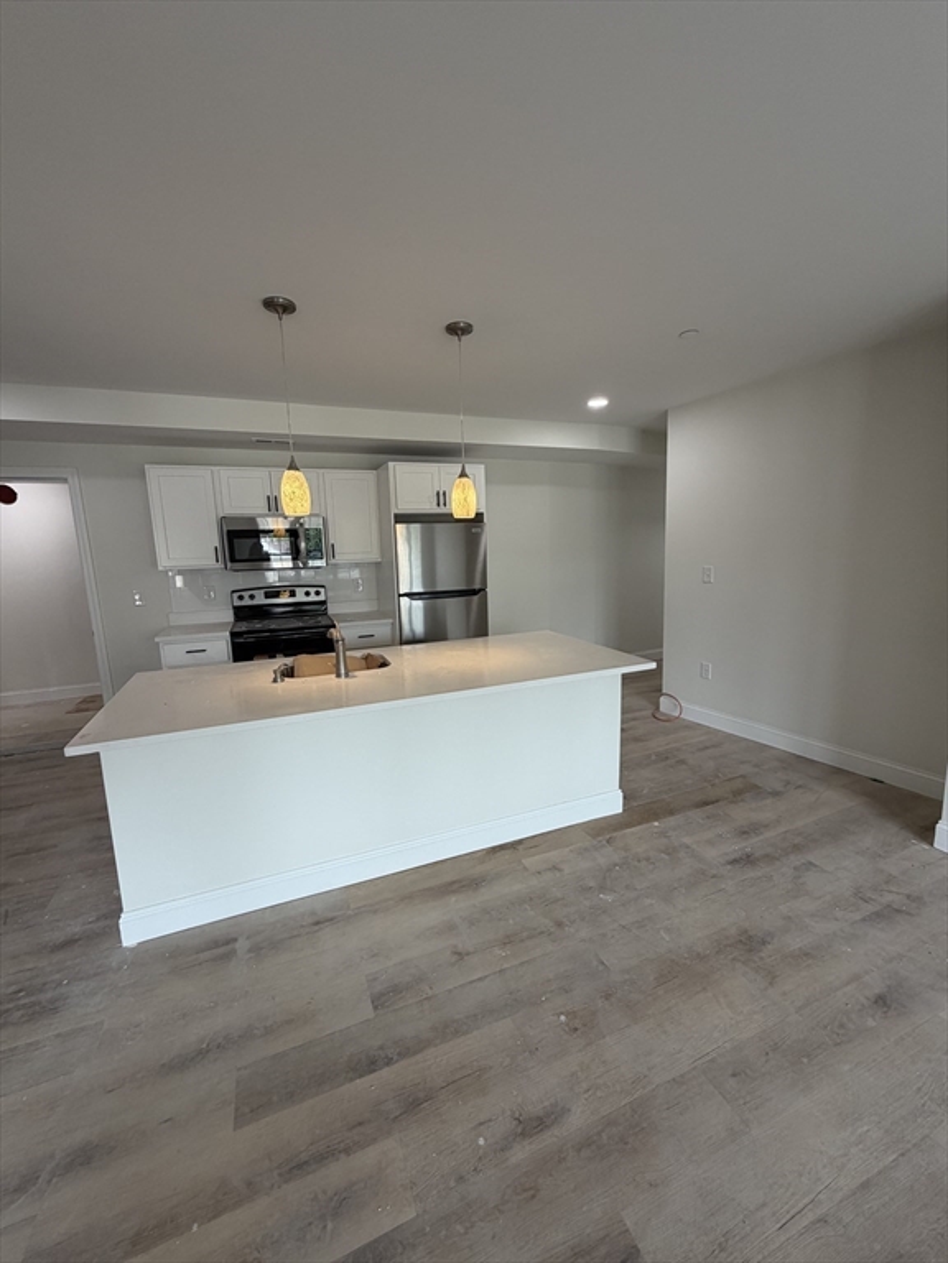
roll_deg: +1.2
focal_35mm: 14
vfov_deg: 102.1
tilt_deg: -9.4
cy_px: 632
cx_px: 474
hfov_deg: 85.7
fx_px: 511
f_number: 2.2
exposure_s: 1/121
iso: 125
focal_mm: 2.22
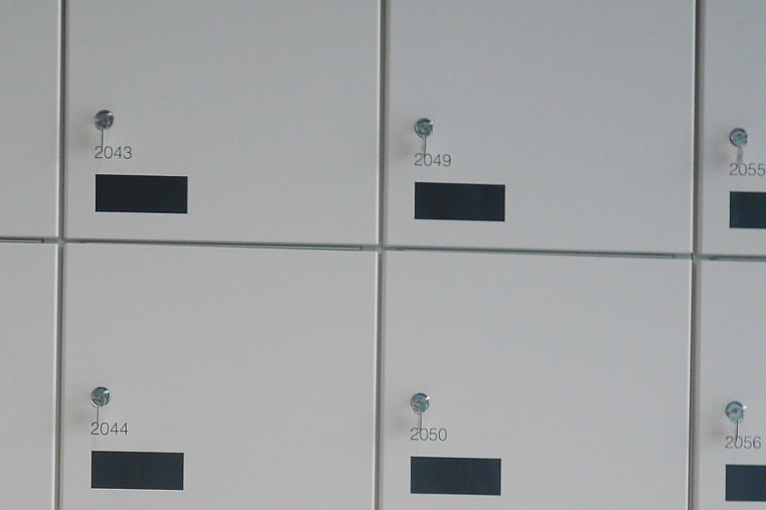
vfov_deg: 11.7
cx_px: 126
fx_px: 2382
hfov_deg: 18.1
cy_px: 746
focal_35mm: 112
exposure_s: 1/60
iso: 640
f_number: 2
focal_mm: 20
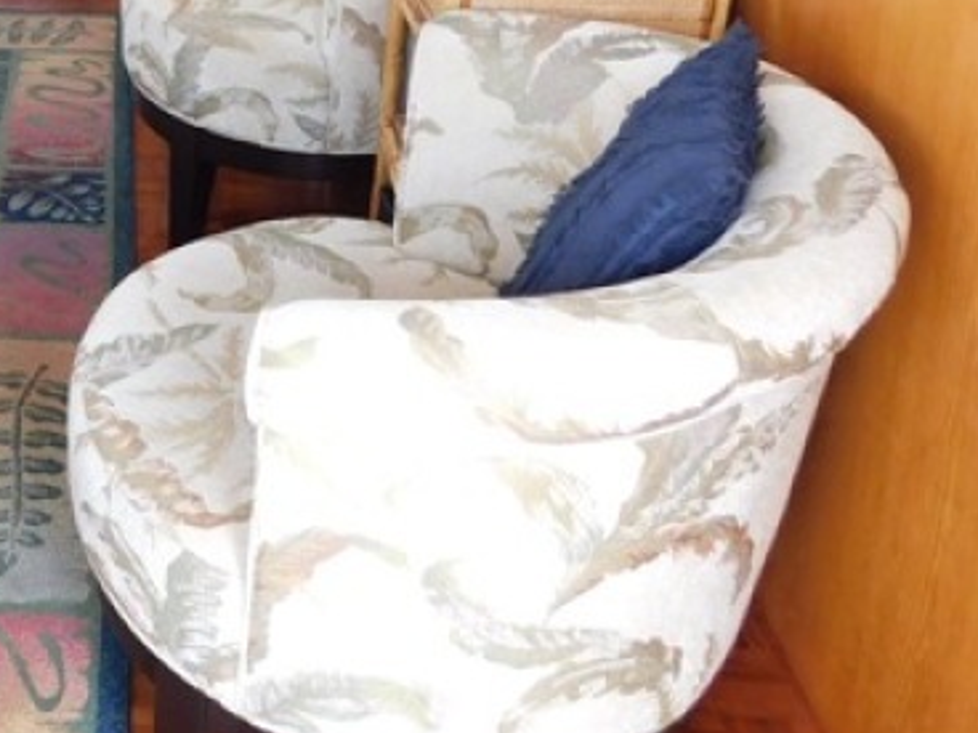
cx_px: -19
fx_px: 1413
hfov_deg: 34.4
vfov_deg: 27.2
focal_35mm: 50
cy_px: -32
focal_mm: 4
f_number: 3
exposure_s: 1/30
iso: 200
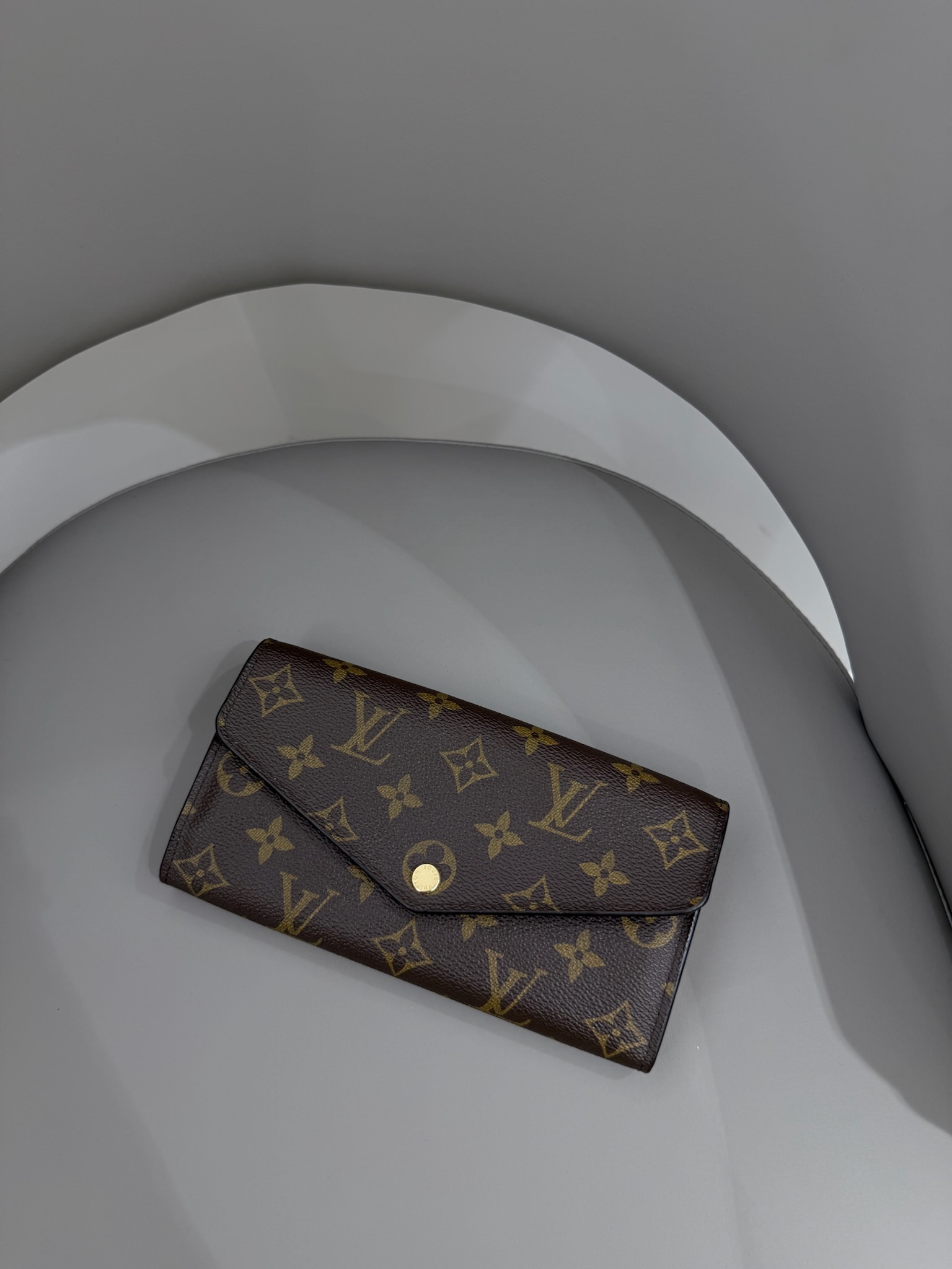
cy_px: 634
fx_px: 880
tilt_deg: -69.9
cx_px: 476
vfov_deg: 71.6
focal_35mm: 24
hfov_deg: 56.8
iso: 80
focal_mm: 6.76
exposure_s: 1/120
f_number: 1.78
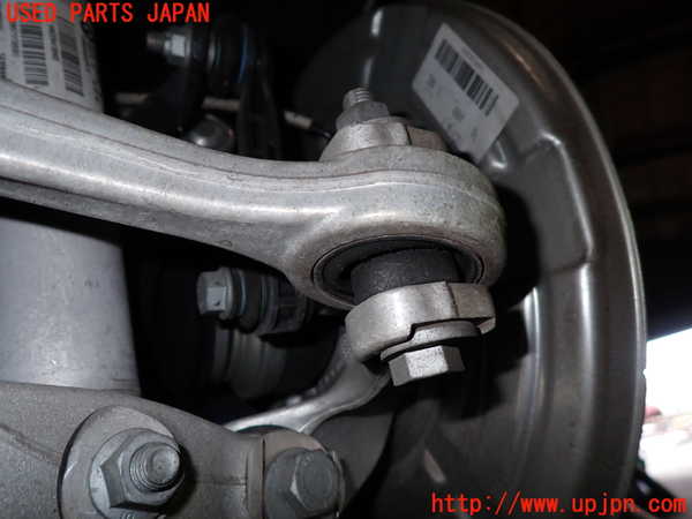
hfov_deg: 69.4
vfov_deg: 54.9
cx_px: 346
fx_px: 500
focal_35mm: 25
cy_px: 260
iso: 200
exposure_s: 1/30
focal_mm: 4.5
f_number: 5.6
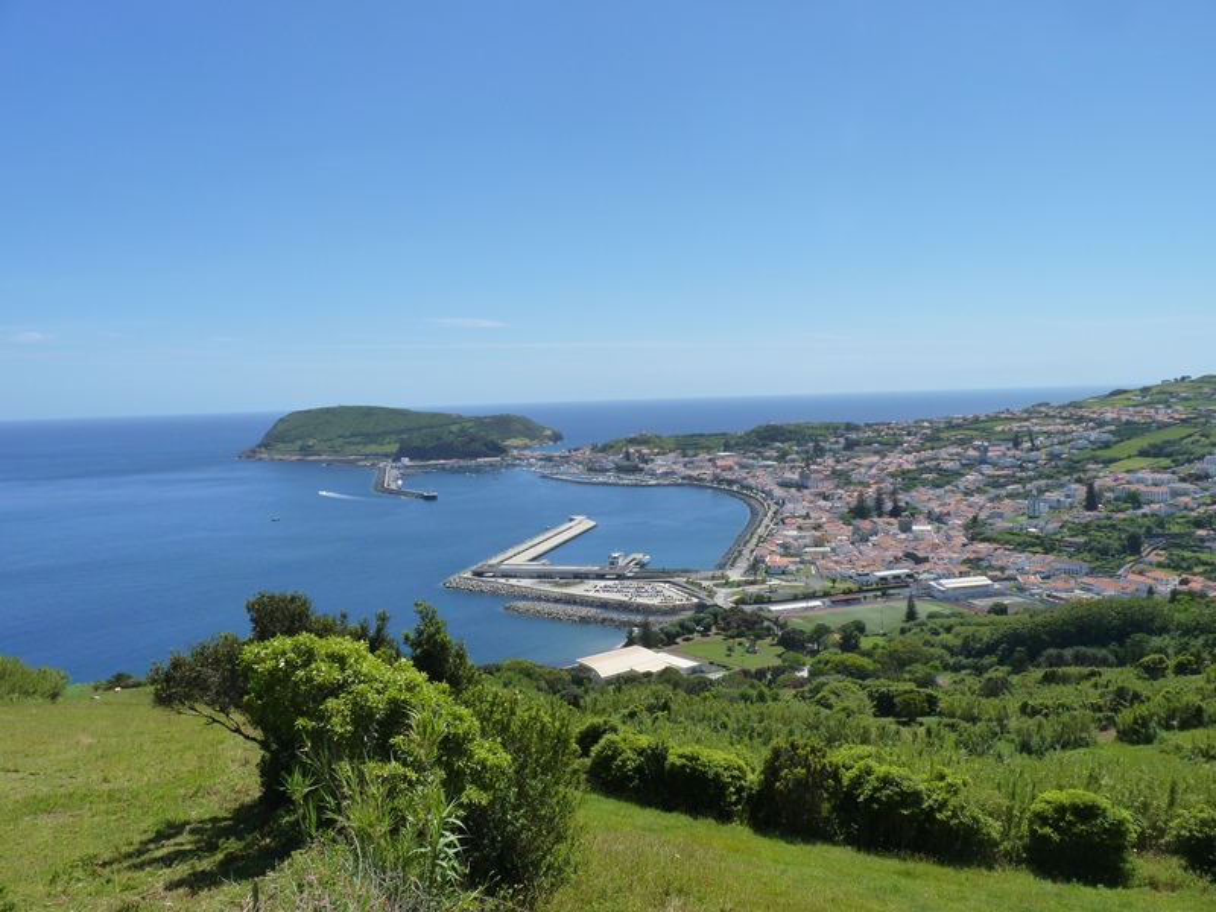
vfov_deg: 51.4
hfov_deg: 65.3
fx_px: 948
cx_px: 608
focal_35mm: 27
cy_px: 456
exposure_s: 1/400
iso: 125
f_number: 5.6
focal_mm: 4.8
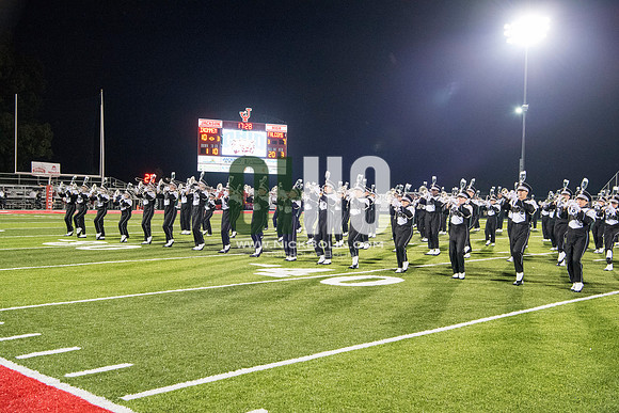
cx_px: 310
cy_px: 206
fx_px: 722
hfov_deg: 46.4
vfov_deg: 31.9
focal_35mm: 42
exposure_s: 1/200
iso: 5000
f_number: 5.6
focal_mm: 42
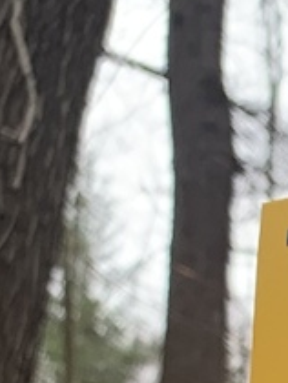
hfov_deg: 6.8
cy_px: 812
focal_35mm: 198
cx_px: 884
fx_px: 2192
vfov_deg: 9.2
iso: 25
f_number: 1.8
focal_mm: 4.25
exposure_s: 1/465
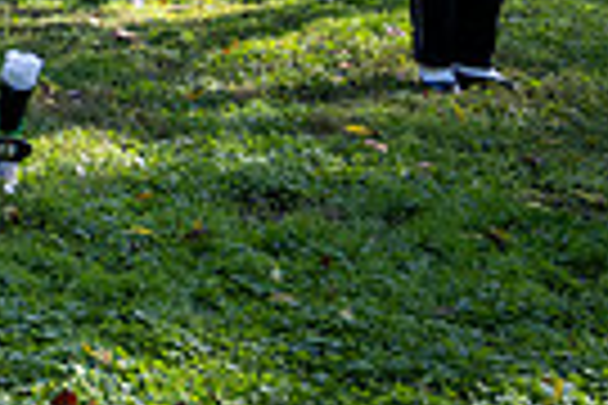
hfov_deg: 12.3
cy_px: -299
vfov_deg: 9.0
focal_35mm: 146
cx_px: -649
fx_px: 2466
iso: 320
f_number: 4
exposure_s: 1/500
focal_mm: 34
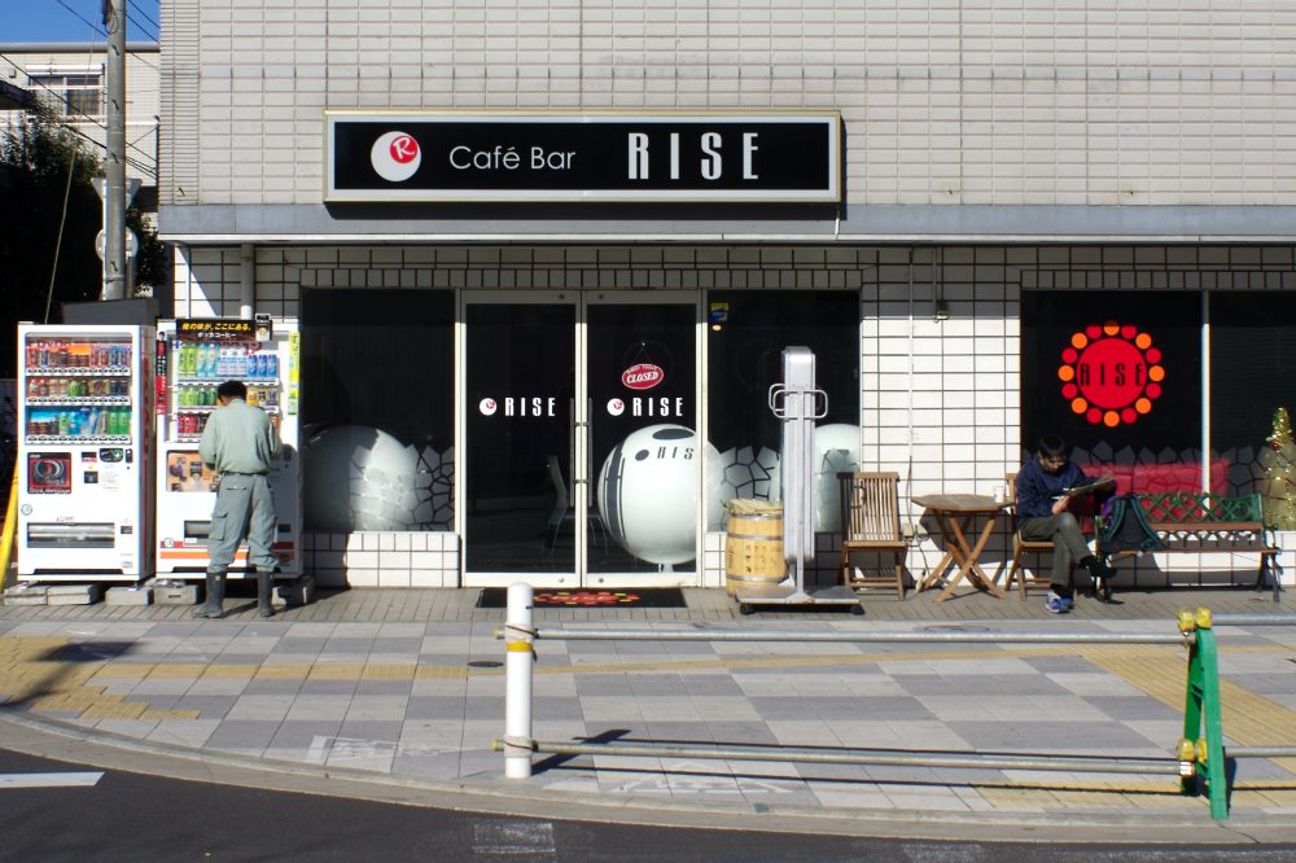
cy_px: 432
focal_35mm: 42
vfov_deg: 31.9
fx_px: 1511
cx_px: 648
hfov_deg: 46.4
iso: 100
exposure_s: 1/250
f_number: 10
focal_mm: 28
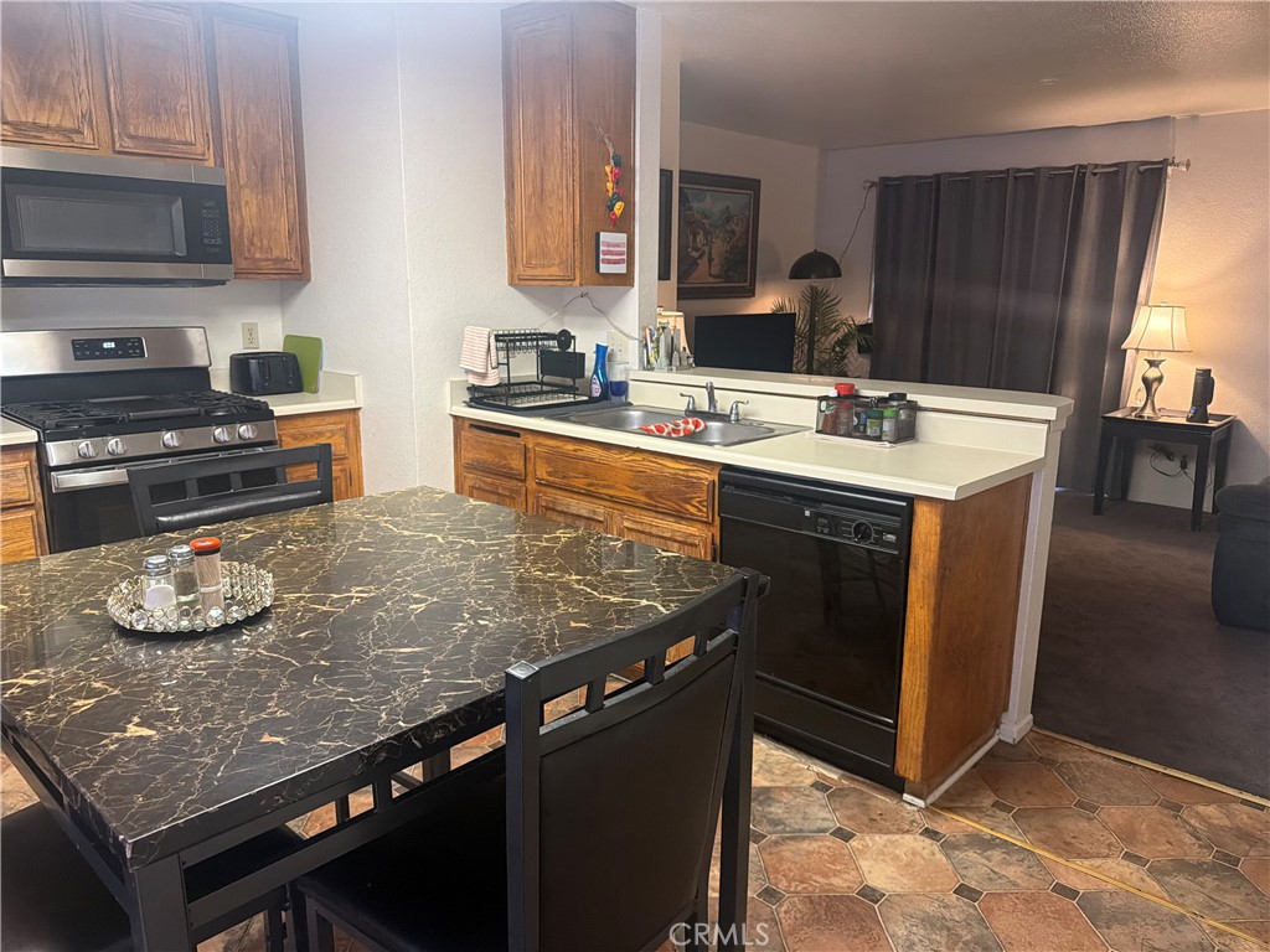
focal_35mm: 24
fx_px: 881
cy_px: 476
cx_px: 635
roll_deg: -1.0
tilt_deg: -10.7
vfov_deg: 56.8
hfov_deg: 71.6
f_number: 1.78
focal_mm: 6.76
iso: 500
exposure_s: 1/60
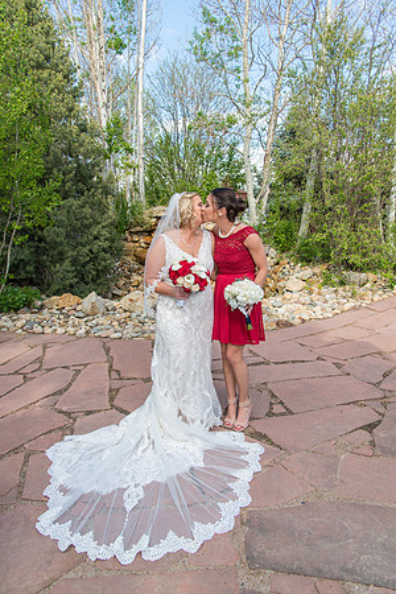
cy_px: 297
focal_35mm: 24
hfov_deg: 53.1
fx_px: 396
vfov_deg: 73.7
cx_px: 198
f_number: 5
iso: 100
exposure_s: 1/250
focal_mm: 24
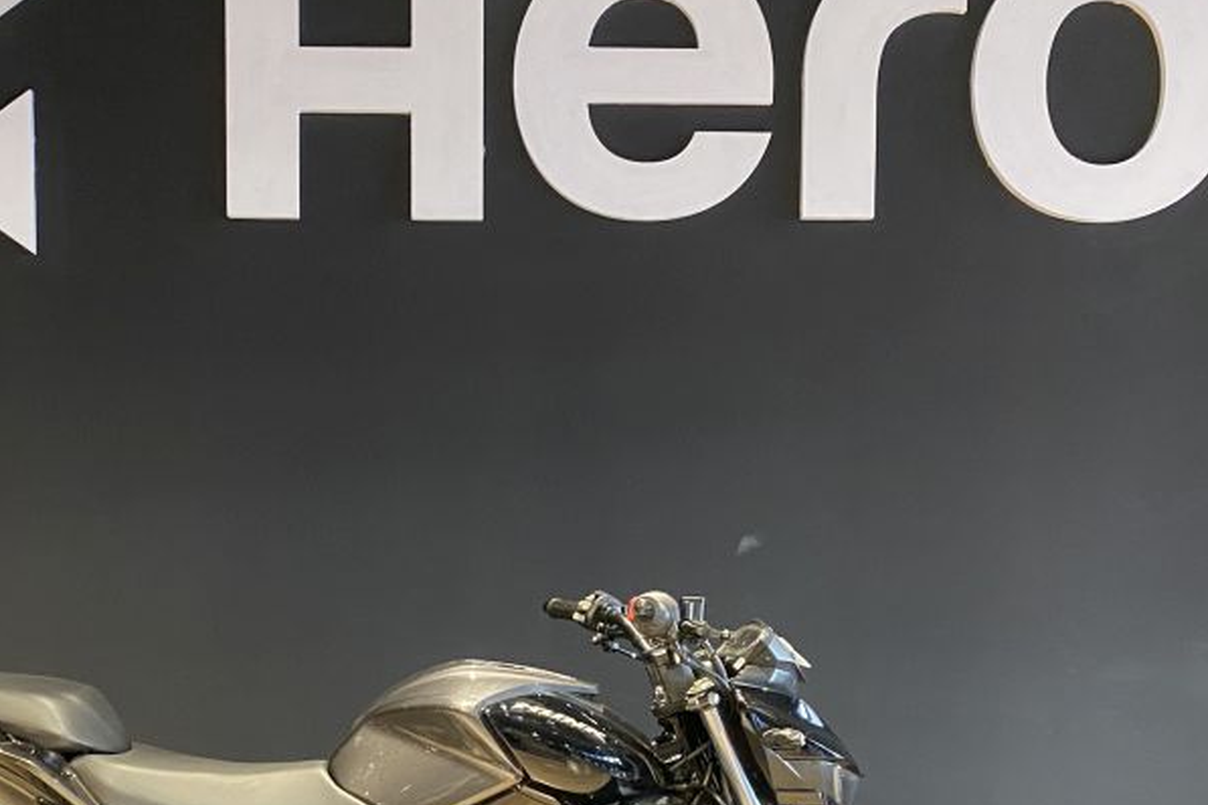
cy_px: 648
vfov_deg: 27.5
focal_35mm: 48
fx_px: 1611
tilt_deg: -3.4
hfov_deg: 40.8
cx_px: 453
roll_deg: +0.2
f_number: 1.8
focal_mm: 4.25
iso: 400
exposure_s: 1/33
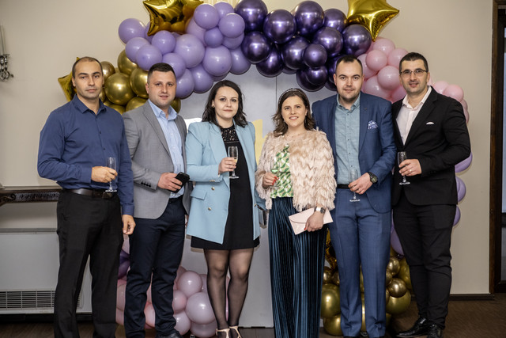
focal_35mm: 83
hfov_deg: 24.5
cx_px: 253
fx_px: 1167
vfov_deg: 16.5
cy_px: 169
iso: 1250
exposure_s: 1/125
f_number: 2.8
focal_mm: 55
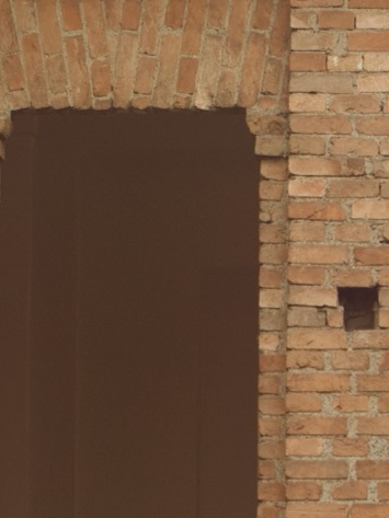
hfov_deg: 5.5
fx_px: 4029
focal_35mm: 269
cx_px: 361
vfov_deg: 7.3
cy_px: 556
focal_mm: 49
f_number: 4.5
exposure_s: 1/320
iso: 800
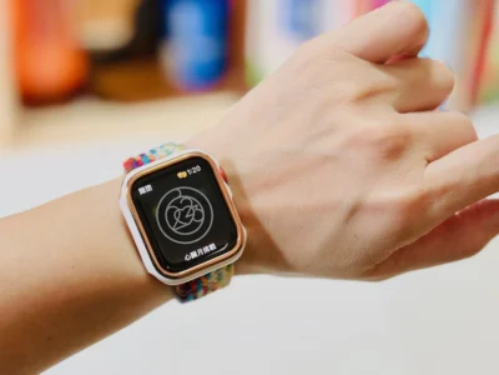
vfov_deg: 30.3
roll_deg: -3.5
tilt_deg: -35.7
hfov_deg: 39.7
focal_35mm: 48
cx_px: 250
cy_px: 188
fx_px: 692
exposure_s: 1/60
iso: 125
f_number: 1.78
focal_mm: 6.86
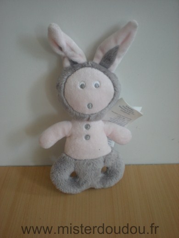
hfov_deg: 37.7
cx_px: 90
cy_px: 119
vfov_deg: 49.0
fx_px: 262
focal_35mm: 38
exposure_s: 1/60
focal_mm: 6.3
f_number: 3.1
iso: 170
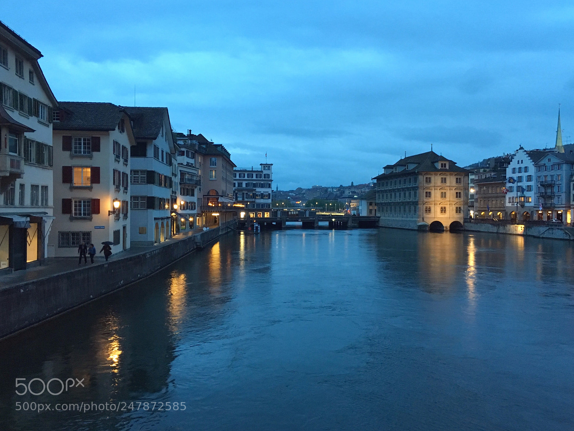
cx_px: 289
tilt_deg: +0.1
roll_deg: -1.9
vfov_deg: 46.8
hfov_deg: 59.9
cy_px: 213
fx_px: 498
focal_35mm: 30
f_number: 2.2
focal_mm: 4.15
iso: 200
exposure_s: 1/17
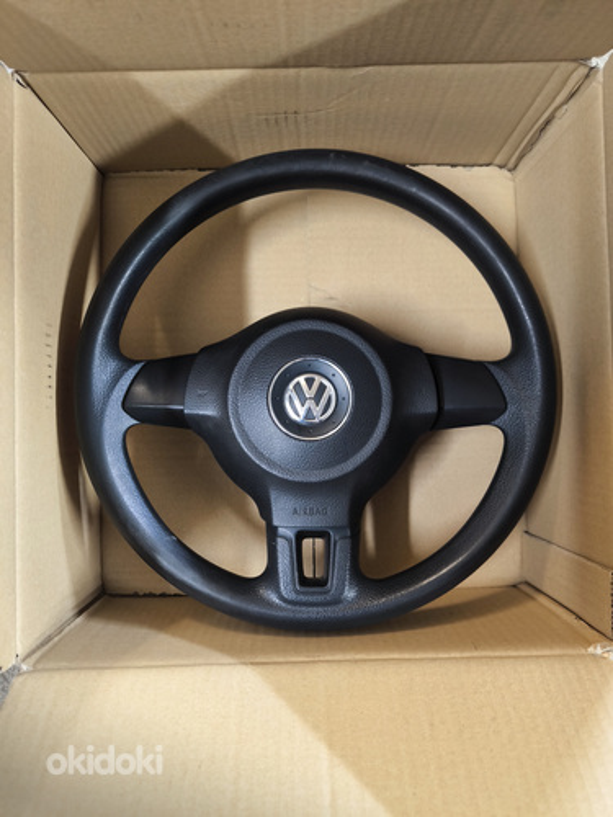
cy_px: 408
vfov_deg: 71.6
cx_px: 306
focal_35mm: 24
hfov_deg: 56.8
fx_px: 567
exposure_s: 1/25
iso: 640
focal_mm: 6.92
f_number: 1.9
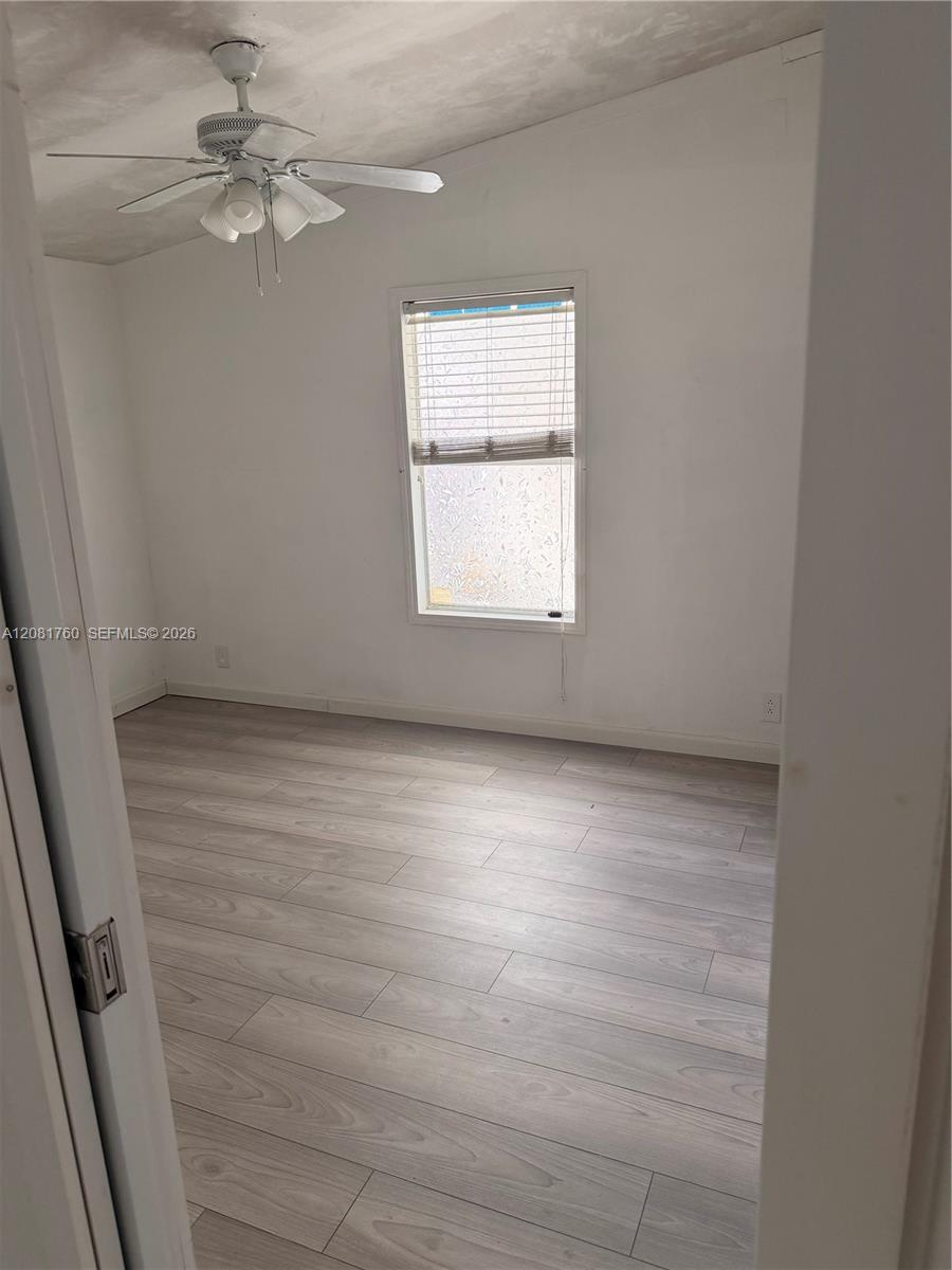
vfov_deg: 71.6
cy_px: 635
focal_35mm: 24
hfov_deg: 56.8
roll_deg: +0.5
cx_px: 476
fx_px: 880
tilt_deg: -15.7
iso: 200
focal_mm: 6.76
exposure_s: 1/225
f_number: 1.78
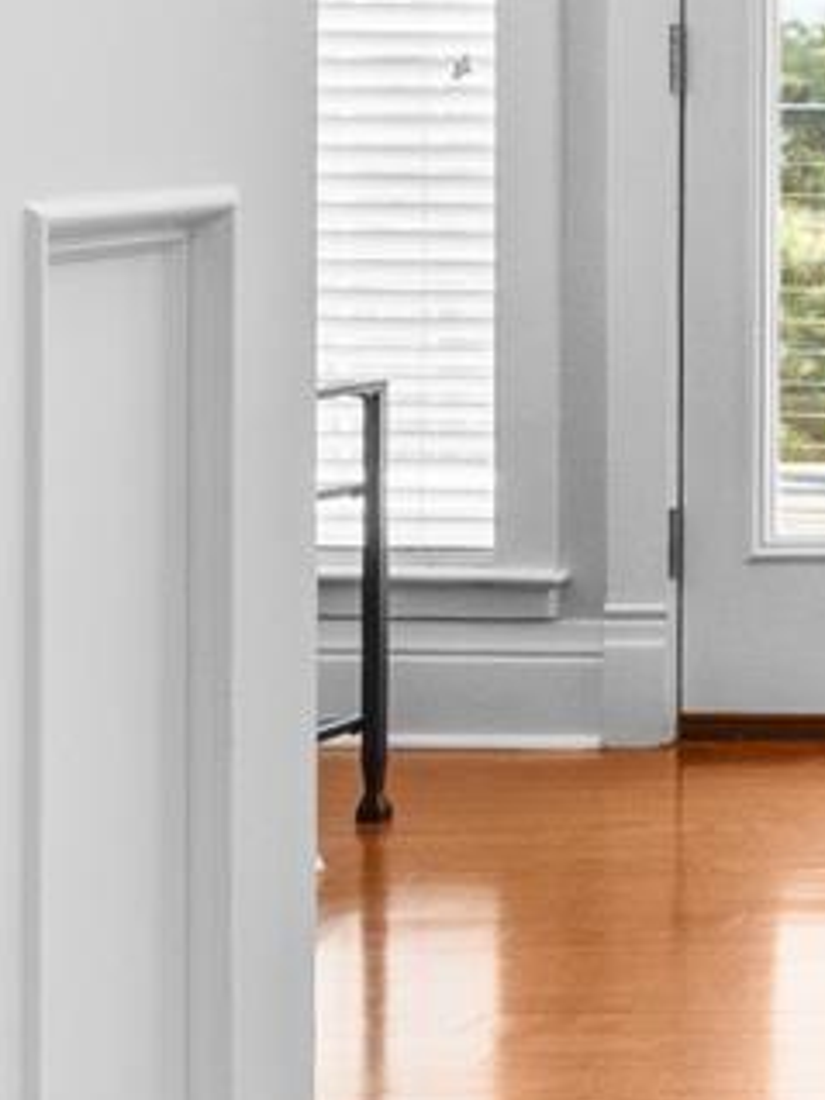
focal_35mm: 113
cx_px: 2268
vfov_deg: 17.0
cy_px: -60
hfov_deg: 10.4
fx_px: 3593
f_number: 9
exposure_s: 1/6
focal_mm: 10
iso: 200
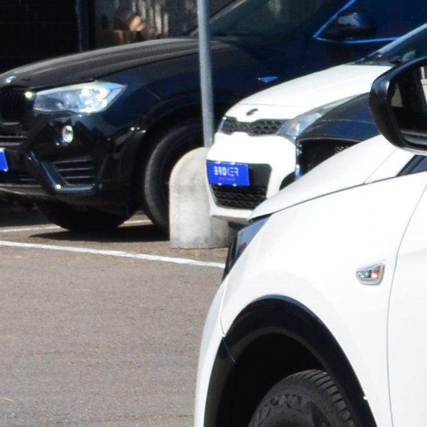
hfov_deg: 5.1
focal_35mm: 319
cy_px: 447
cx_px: 1377
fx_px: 4452
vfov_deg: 5.5
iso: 200
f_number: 10
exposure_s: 1/250
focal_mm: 34
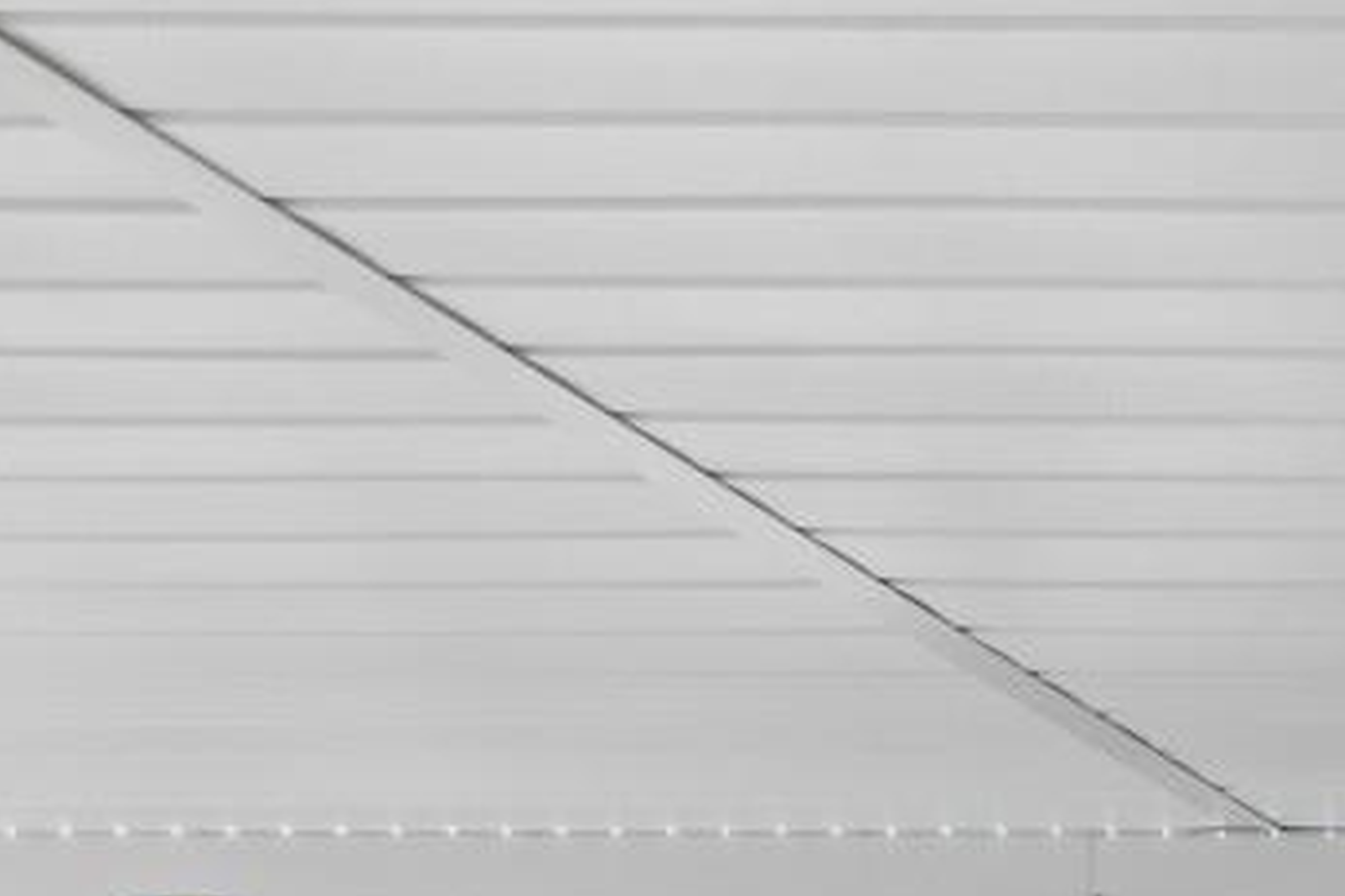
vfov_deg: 15.0
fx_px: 2614
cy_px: 1893
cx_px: 3031
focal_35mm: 70
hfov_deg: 16.4
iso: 100
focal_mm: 10
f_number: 4.5
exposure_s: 1/40
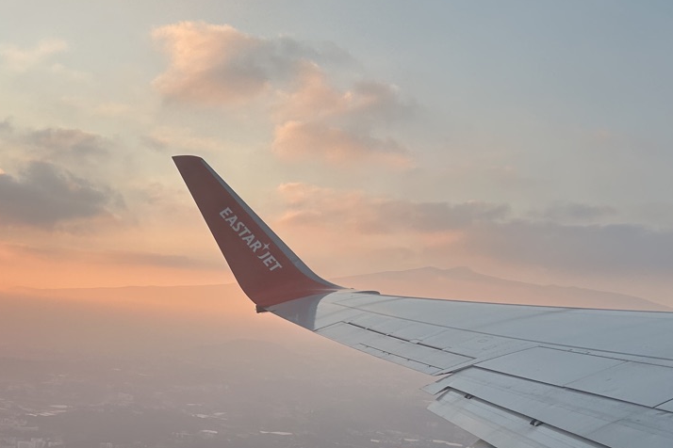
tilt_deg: -2.8
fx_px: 991
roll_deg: -4.4
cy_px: 392
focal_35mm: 53
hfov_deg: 37.4
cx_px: 276
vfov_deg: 24.9
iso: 50
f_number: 1.5
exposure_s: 1/604
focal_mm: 5.7
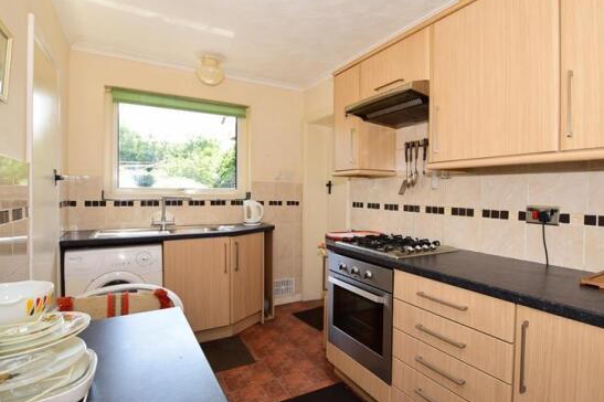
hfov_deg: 89.9
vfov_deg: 67.3
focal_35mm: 18
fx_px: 302
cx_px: 326
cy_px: 196
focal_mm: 10
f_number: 5
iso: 200
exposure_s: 1/100
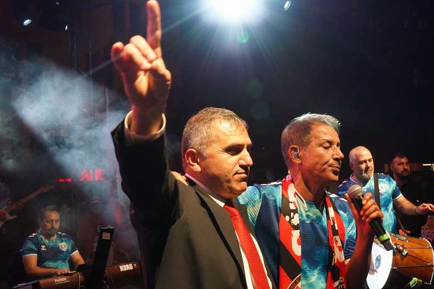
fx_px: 579
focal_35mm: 48
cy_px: 176
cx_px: 281
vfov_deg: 28.0
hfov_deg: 40.7
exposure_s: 1/320
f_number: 8
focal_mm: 37
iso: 4000
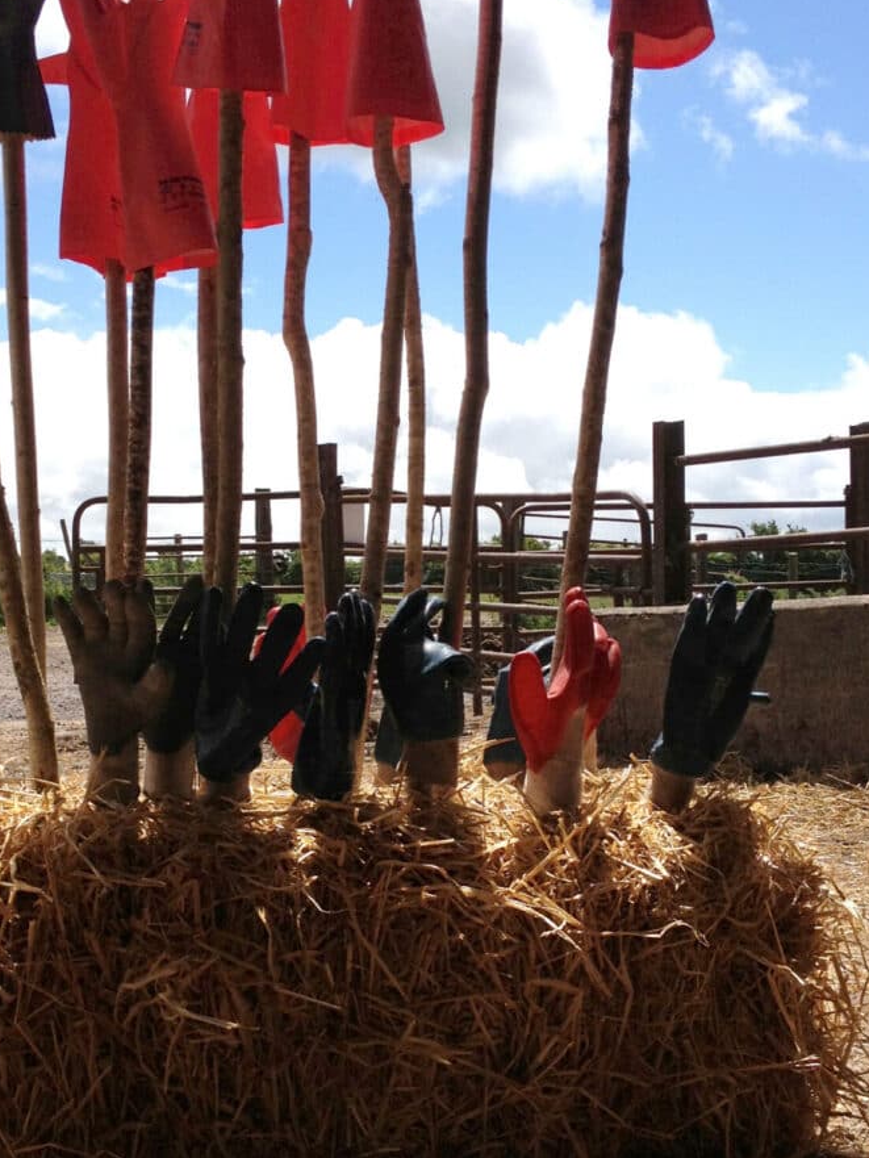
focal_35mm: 61
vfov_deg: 31.6
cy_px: 656
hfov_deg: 24.0
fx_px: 2041
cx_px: 316
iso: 50
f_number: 2.4
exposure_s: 1/2762
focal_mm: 4.28
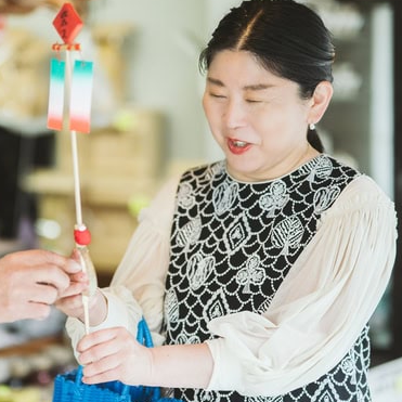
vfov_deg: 16.9
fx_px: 1353
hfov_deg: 16.8
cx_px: 111
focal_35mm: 103
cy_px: 187
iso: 400
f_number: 1.2
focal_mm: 50
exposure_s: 1/800
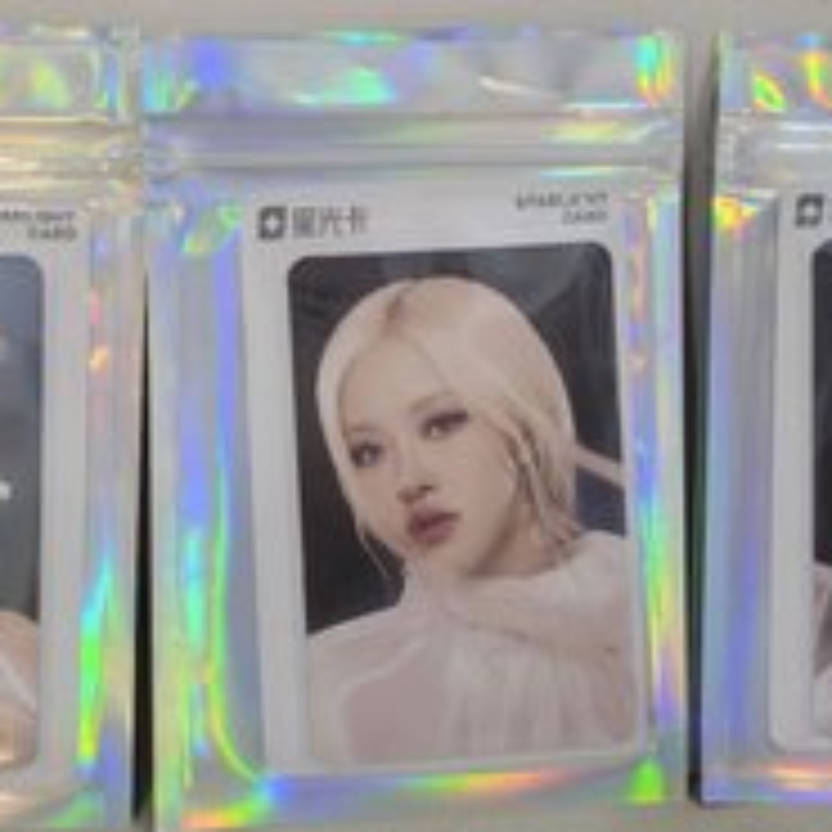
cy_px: 351
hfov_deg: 38.3
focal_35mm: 44
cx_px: 360
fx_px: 1196
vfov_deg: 38.2
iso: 800
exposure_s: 1/120
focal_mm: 6.3
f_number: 1.7
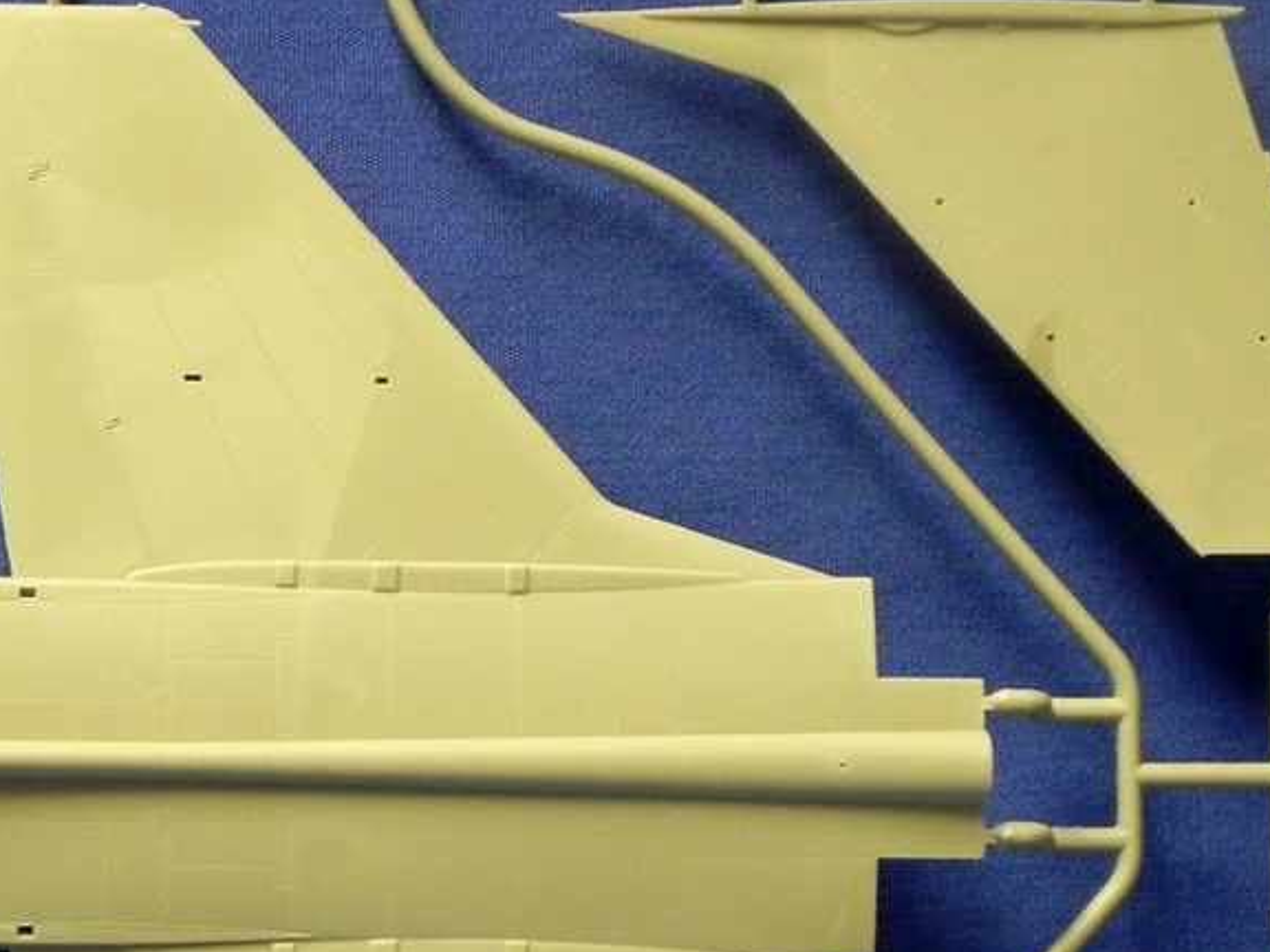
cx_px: 240
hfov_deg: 15.2
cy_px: 804
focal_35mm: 129
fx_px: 4733
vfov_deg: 11.4
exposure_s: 1/21.4
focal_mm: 10.3
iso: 400
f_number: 3.5
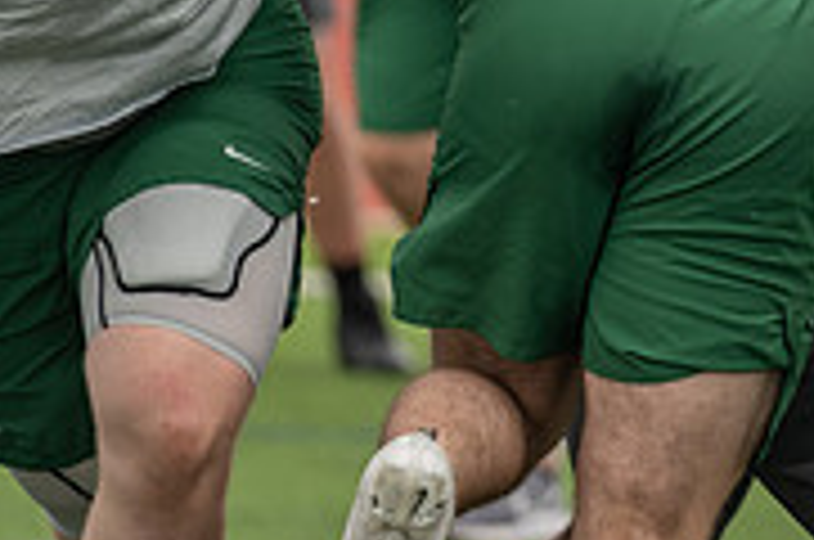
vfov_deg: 2.3
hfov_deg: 3.5
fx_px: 13339
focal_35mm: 591
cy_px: -182
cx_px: 940
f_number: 3.5
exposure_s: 1/1250
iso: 200
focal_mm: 184
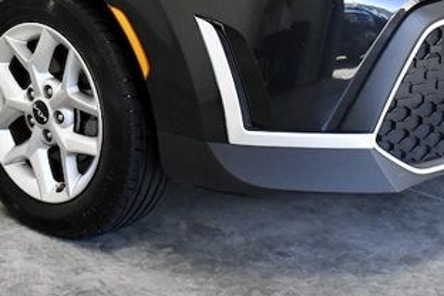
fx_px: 1455
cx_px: 148
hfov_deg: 17.3
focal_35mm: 118
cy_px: -117
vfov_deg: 11.2
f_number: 4.5
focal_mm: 24
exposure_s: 1/1250
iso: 2500
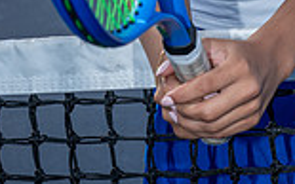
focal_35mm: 178
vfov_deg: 7.0
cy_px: -226
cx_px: 228
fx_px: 1432
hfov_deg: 11.7
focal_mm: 60
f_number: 8
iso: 100
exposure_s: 1/250
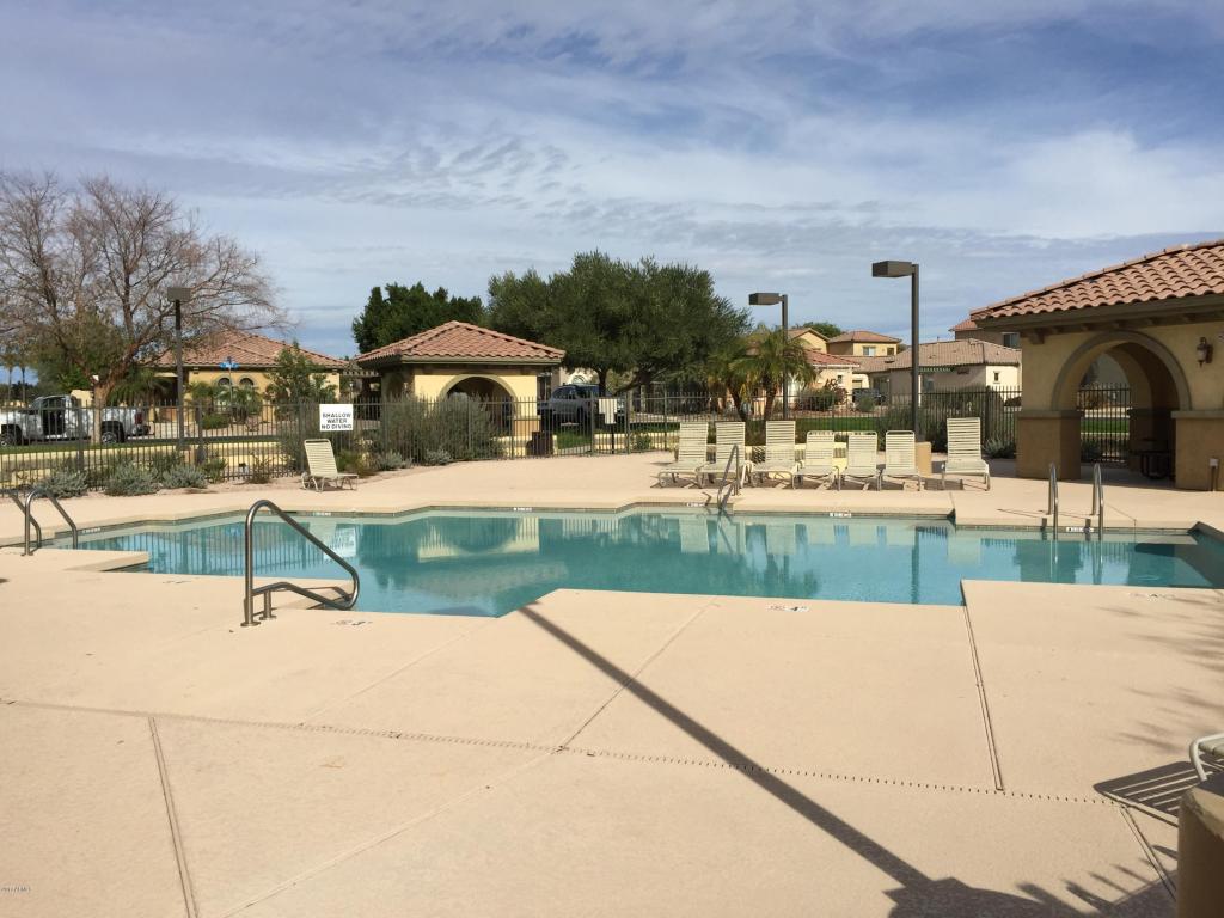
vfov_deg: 48.2
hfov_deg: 61.7
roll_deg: +0.3
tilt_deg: -3.8
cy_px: 459
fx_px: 1025
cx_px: 612
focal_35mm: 29
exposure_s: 1/3597
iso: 32
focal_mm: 4.15
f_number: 2.2
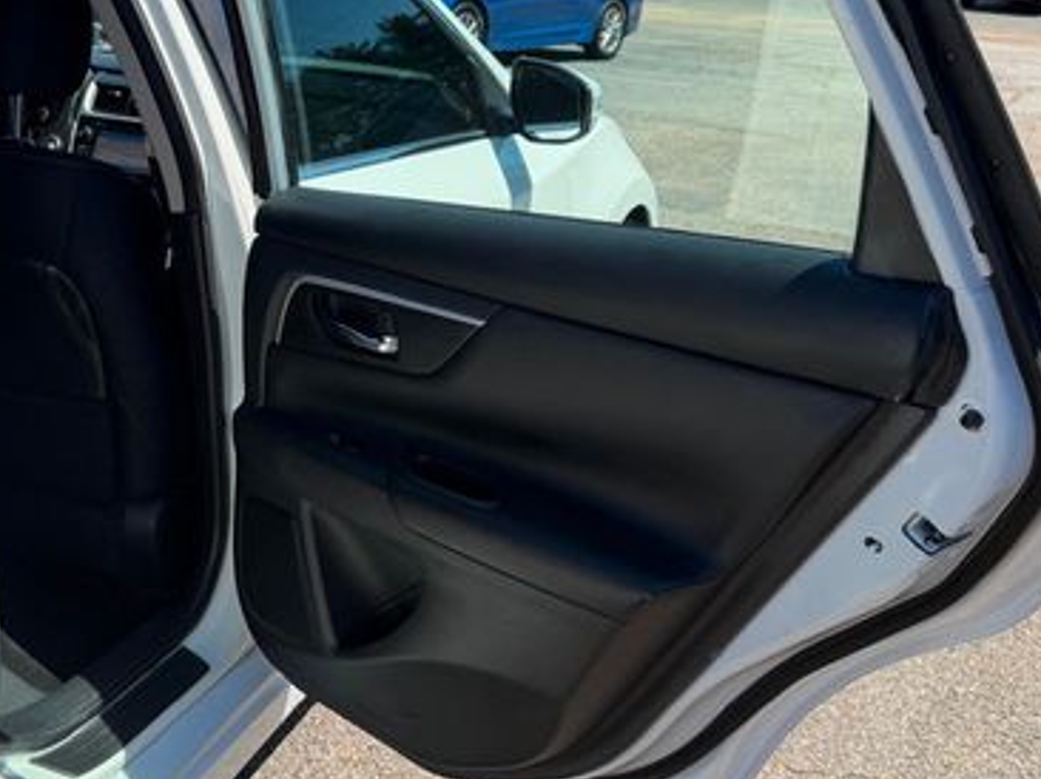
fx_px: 1262
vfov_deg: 34.3
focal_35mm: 42
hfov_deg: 44.0
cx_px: 330
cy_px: 407
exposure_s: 1/3759
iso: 100
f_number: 1.78
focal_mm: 6.76
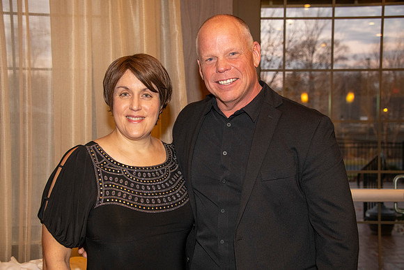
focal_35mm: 50
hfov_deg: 39.6
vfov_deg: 27.0
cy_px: 135
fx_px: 561
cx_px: 202
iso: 2000
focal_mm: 50
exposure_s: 1/60
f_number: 5.6
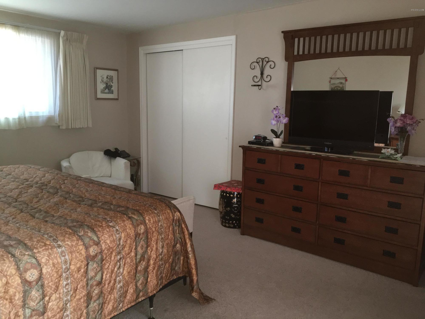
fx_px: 356
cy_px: 160
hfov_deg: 61.7
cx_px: 212
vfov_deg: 48.2
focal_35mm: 29
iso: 125
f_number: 2.2
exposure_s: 1/17
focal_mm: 4.15
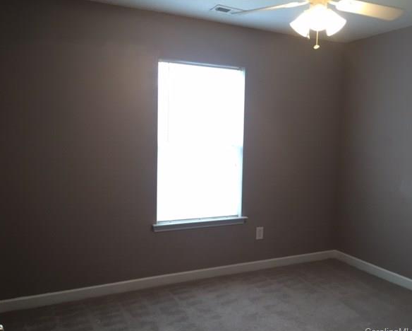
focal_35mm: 31
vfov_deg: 47.2
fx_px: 378
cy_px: 169
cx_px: 220
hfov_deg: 57.1
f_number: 2.2
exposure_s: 1/30
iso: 80
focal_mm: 4.15
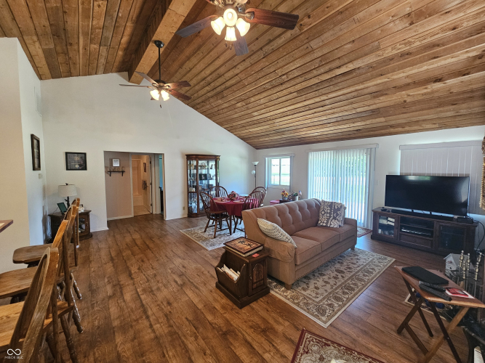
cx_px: 242
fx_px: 182
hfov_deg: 106.2
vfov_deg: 89.9
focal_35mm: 13
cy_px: 182
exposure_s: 1/60
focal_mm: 2.2
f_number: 2.2
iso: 400
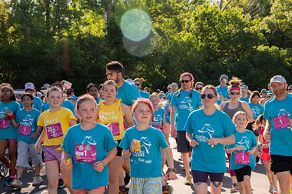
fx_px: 559
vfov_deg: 19.7
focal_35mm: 69
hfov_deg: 29.3
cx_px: 159
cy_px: 110
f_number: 8
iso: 800
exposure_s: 1/1000
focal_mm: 58
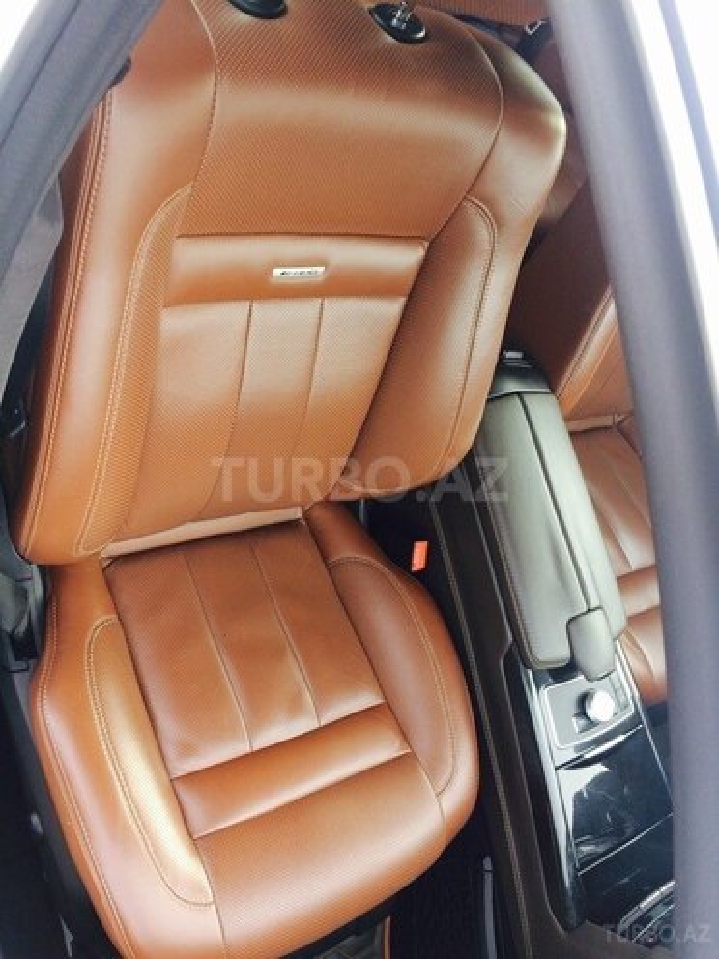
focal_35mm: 29
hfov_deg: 48.2
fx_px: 803
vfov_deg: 61.7
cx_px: 360
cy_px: 480
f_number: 2.2
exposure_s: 1/50
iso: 40
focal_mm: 4.15
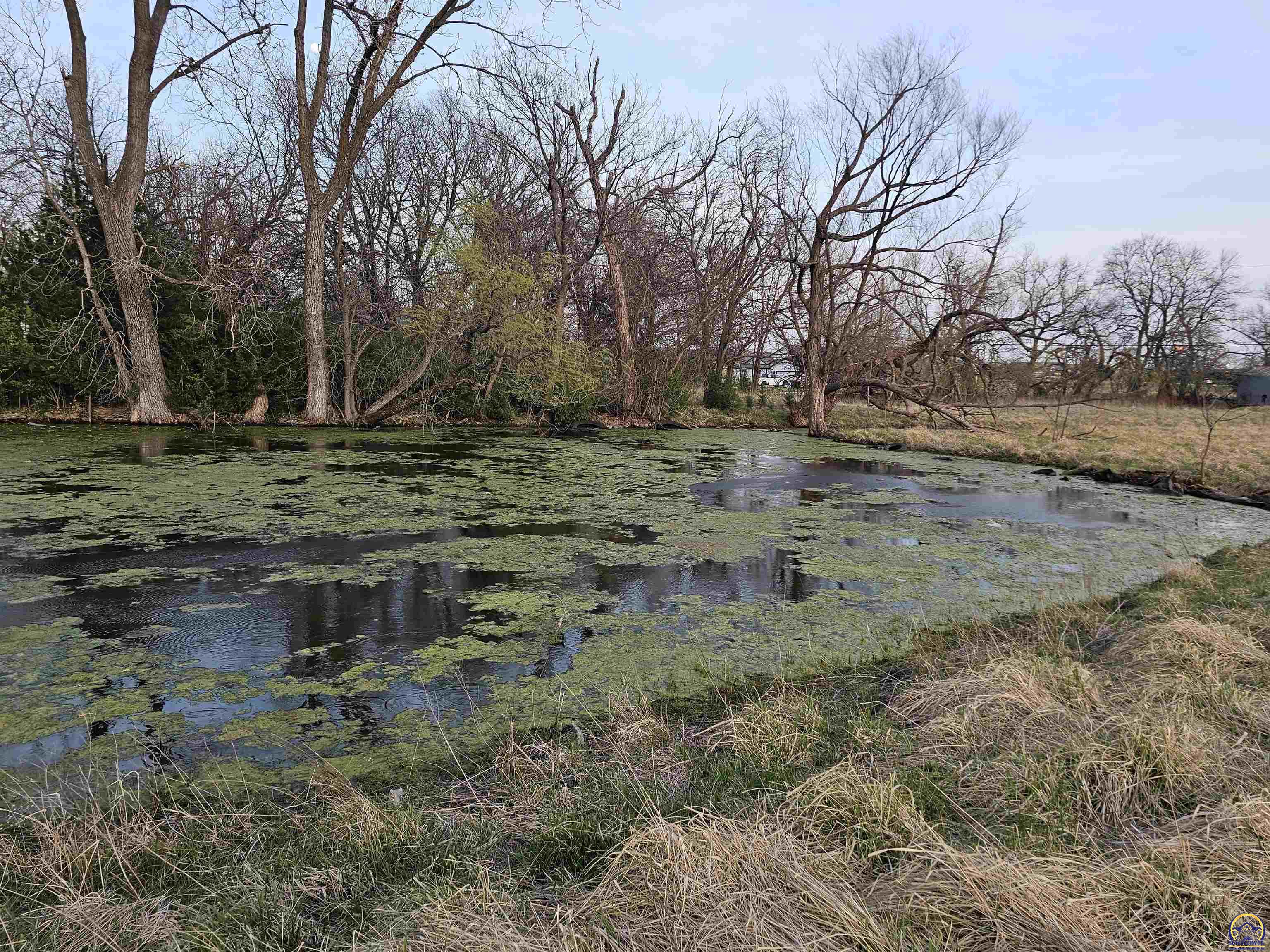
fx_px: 844
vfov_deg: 58.9
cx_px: 635
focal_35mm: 23
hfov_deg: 73.9
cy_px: 476
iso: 40
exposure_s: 1/180
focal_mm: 6.3
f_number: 1.7
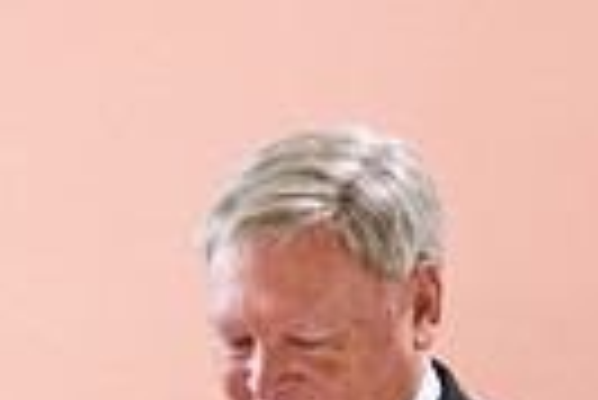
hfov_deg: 6.5
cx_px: -396
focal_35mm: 313
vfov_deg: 4.4
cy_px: 649
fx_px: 5205
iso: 1250
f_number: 3.5
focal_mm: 70
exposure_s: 1/160
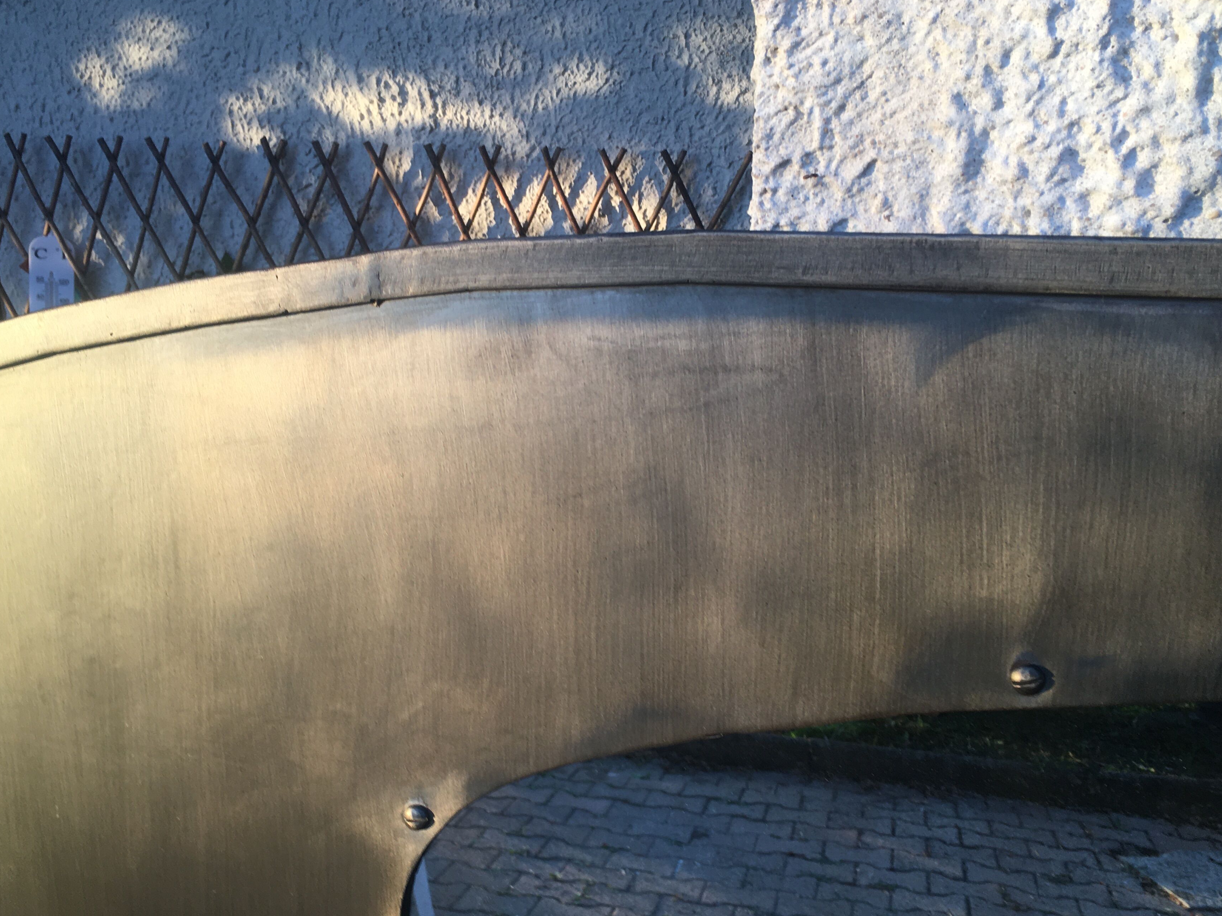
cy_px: 492
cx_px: 589
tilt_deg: -19.0
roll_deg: +2.3
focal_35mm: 34
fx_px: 1200
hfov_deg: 53.9
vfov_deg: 41.8
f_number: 2.2
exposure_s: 1/130
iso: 25
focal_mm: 4.15
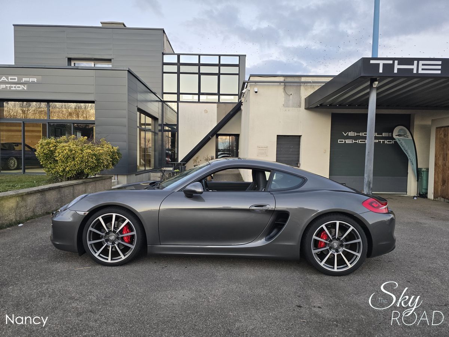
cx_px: 224
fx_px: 298
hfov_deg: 73.9
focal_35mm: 23
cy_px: 168
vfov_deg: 58.9
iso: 160
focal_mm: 6.3
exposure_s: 1/180
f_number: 1.7
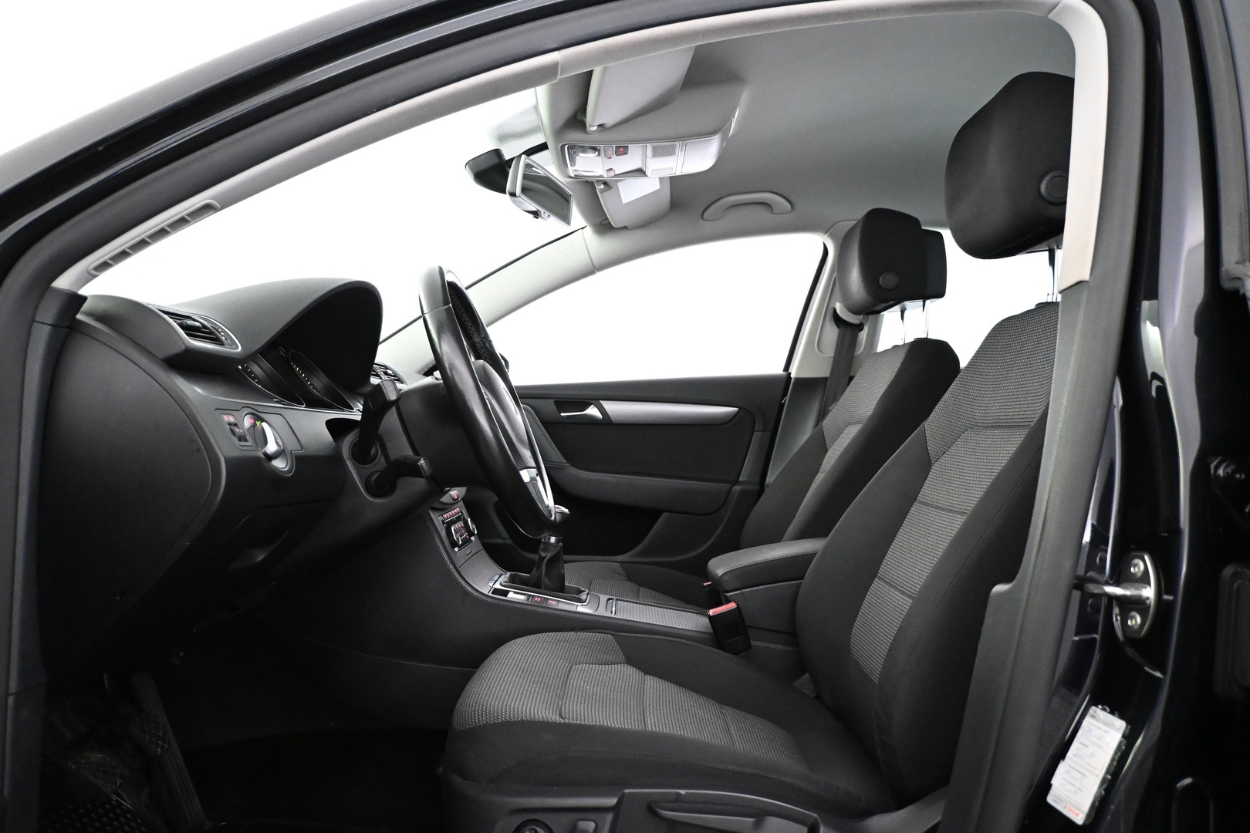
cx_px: 625
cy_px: 416
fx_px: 937
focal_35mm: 27
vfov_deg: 47.9
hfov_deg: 67.4
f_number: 3.5
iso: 5600
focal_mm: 18
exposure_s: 1/60
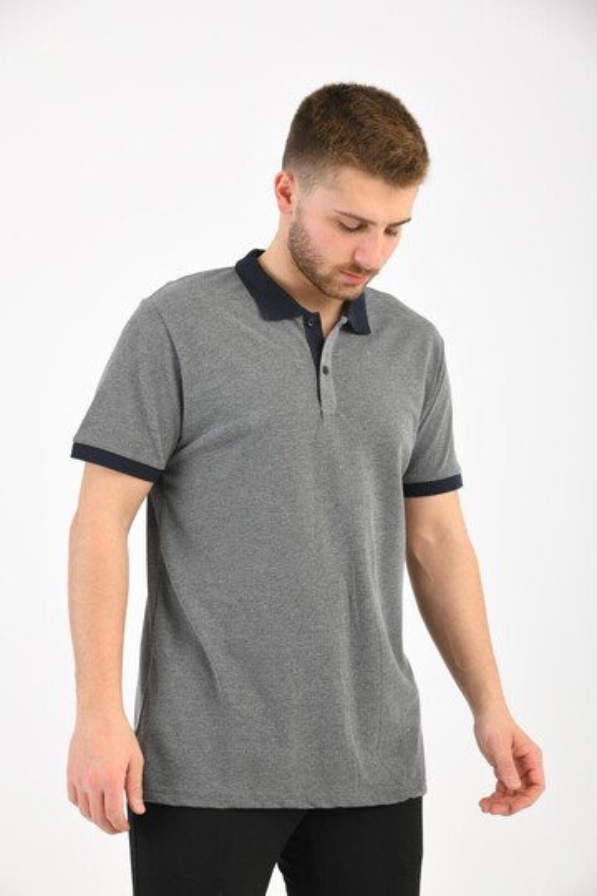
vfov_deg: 28.8
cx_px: 298
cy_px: 448
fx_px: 1741
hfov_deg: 19.5
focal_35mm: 70
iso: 100
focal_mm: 70
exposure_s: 1/160
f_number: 7.1
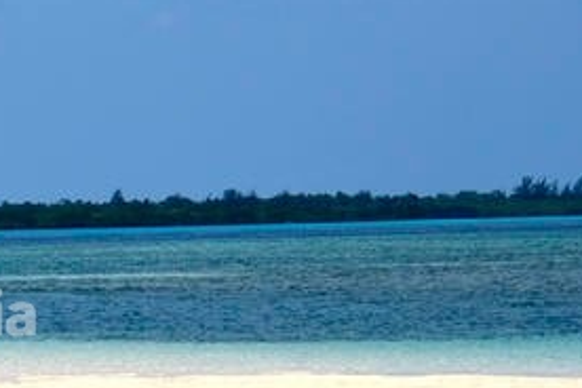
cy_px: 310
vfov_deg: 4.1
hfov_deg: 6.0
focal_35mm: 339
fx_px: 5480
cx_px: -164
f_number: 10
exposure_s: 1/1600
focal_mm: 78
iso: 100
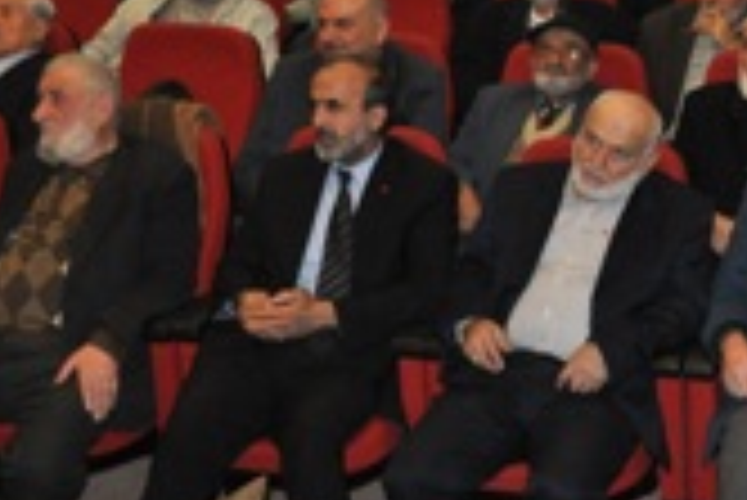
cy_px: 5
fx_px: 2014
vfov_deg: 13.9
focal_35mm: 97
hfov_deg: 20.2
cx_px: 788
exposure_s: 1/60
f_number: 4
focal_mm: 24
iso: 800
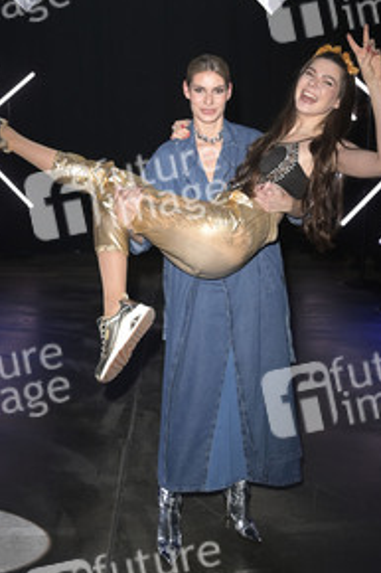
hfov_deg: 33.4
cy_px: 292
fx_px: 636
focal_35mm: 40
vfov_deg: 48.5
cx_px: 184
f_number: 5
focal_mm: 29
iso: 1600
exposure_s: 1/50
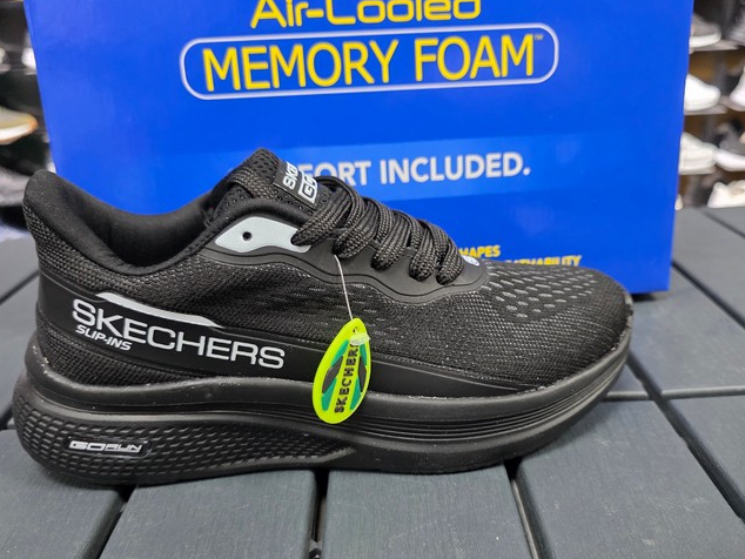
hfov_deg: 61.6
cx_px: 383
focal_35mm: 29
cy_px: 321
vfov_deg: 48.1
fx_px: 624
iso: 400
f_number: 1.7
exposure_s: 1/100
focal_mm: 6.3
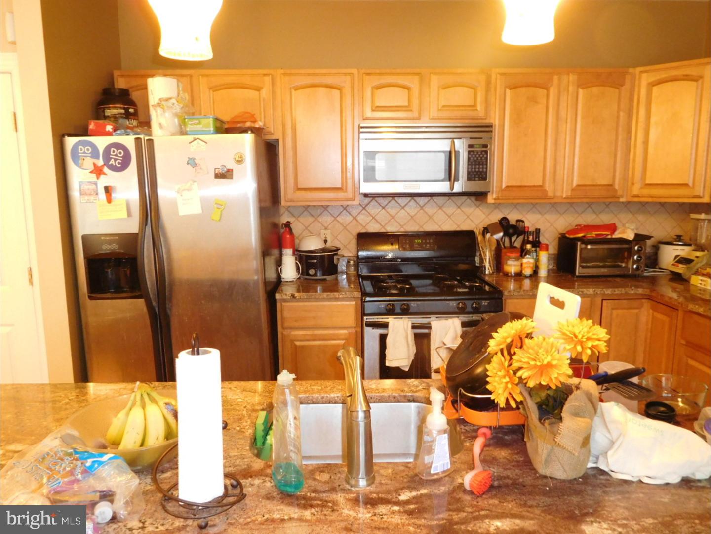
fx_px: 513
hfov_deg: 69.4
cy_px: 267
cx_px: 356
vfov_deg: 54.9
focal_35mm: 25
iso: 400
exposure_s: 1/8
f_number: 3.4
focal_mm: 4.5
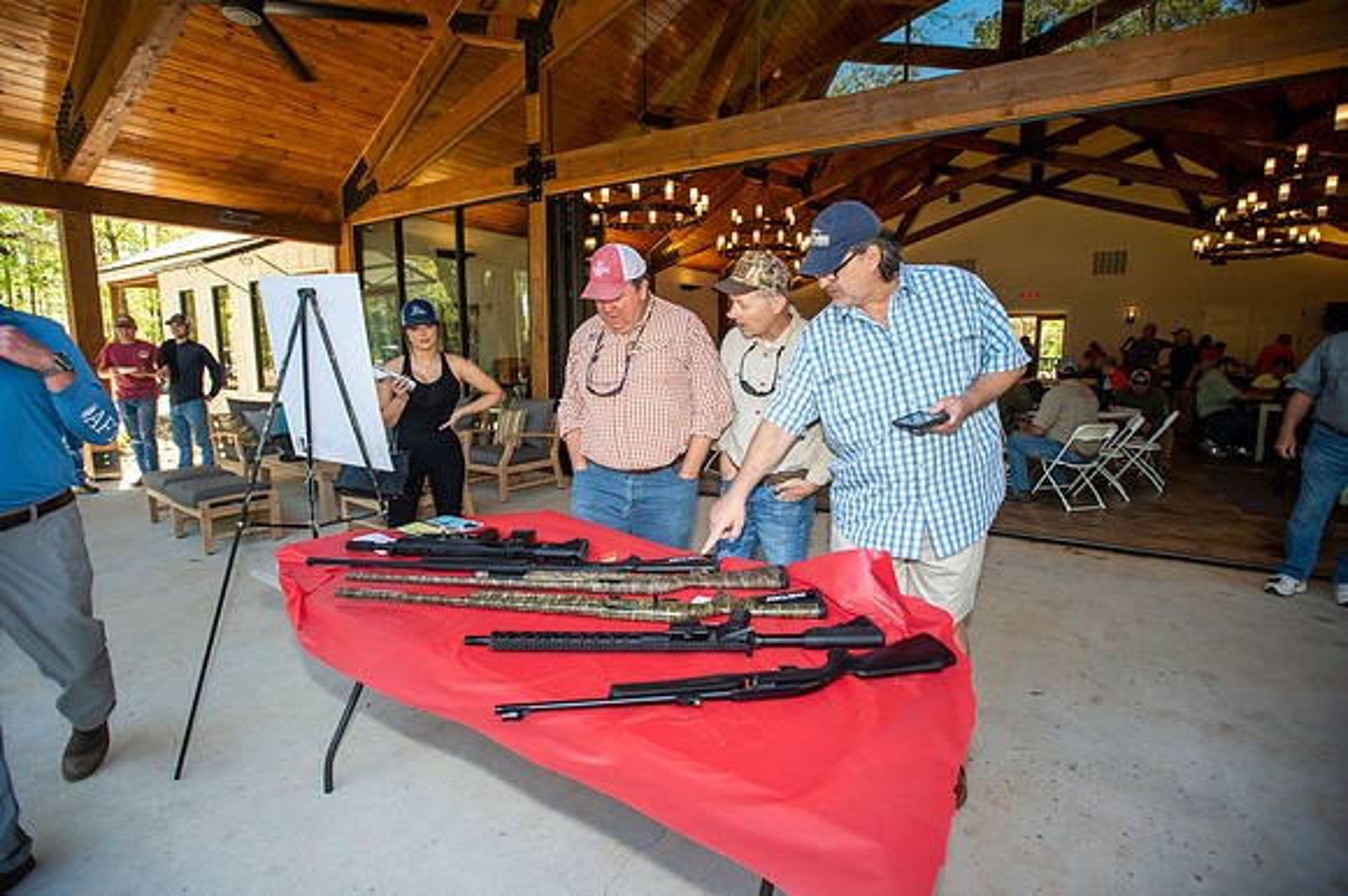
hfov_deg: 93.3
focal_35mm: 17
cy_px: 448
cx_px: 674
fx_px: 636
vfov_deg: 70.4
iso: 160
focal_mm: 17
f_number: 3.5
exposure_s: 1/125
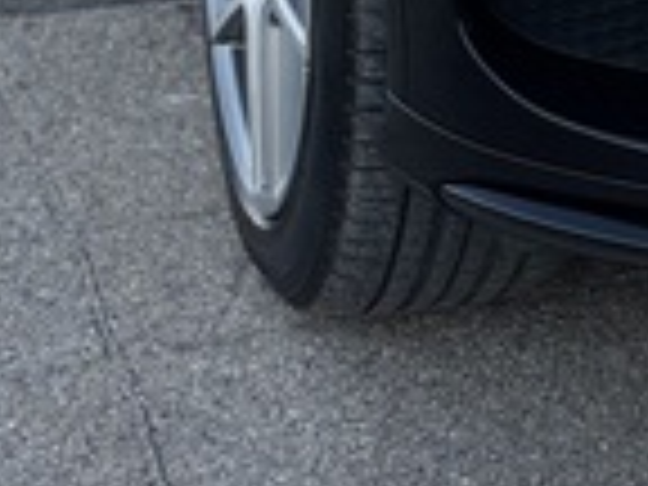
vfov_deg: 8.9
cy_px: -428
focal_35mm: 159
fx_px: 2976
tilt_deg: -11.8
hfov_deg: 12.3
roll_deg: -1.0
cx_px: 614
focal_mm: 6.76
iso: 64
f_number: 1.78
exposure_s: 1/747
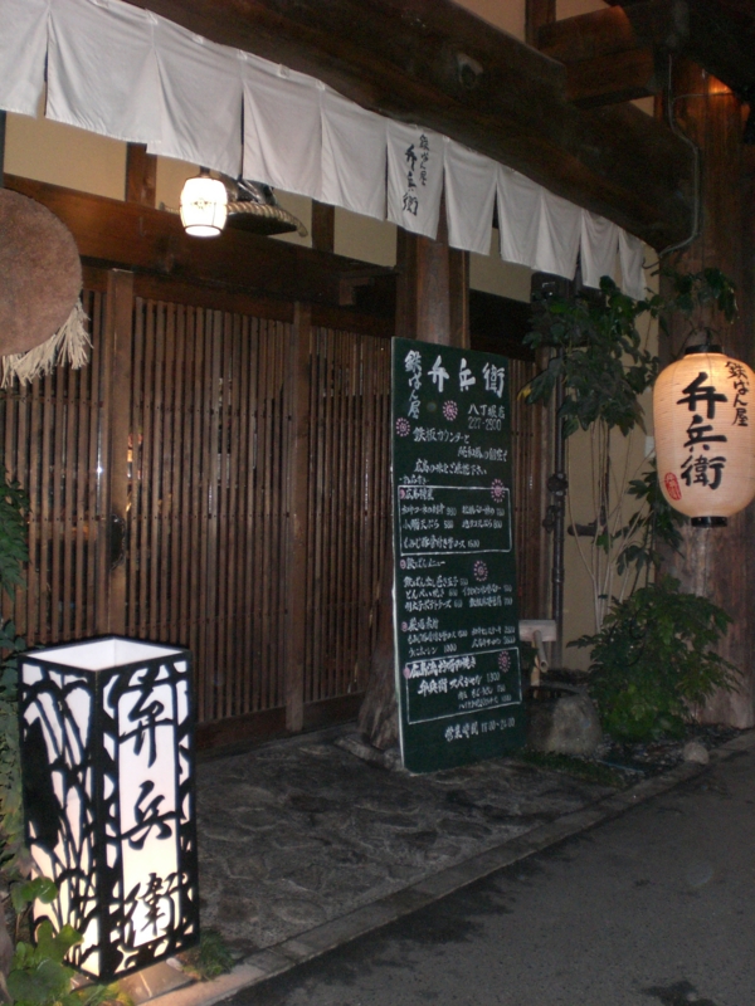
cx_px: 378
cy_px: 503
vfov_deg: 49.0
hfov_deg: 37.7
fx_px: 1105
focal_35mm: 38
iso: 200
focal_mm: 6.3
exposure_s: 1/60
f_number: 3.1
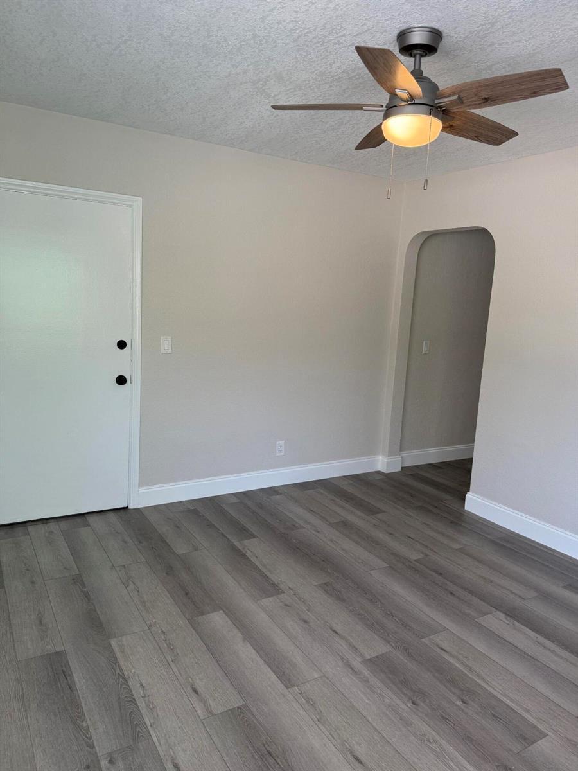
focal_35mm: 24
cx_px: 289
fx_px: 534
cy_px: 386
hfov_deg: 56.8
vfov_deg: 71.6
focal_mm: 6.76
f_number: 1.78
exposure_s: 1/223
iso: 125
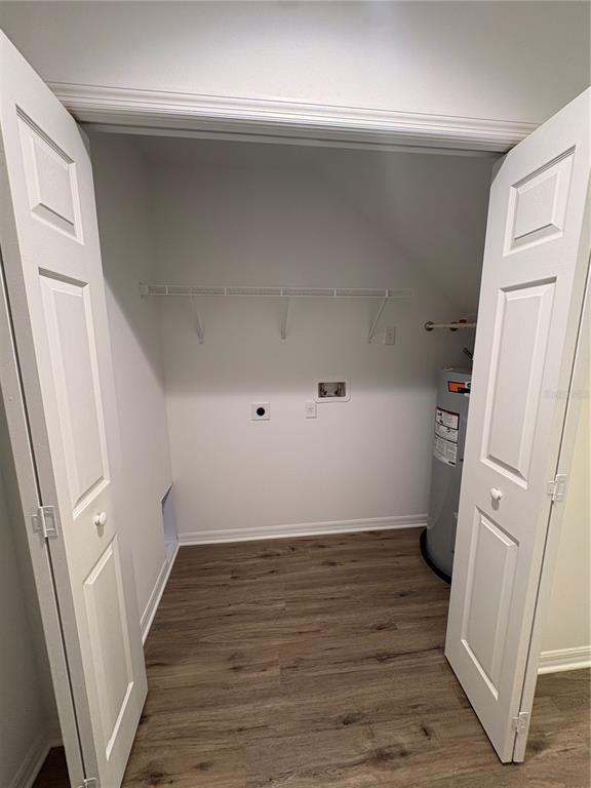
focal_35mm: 14
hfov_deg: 85.7
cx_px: 296
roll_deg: +0.5
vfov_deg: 102.1
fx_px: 319
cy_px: 394
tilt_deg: -8.3
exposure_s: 1/60
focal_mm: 2.22
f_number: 2.2
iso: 200
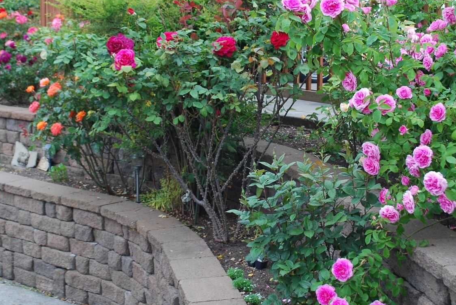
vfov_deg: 23.0
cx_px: 227
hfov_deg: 33.9
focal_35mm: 59
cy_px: 116
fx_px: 748
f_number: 5.6
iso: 180
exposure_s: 1/125
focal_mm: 26
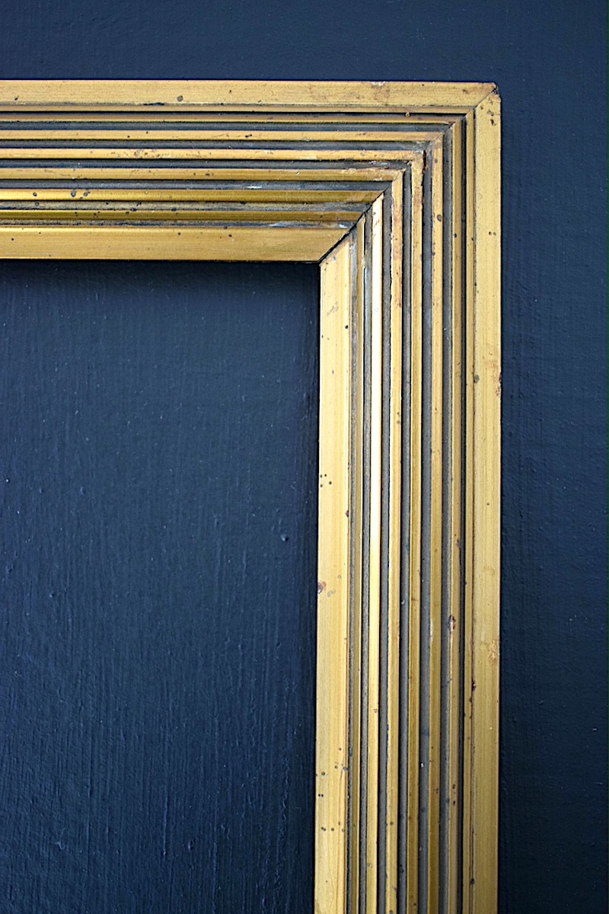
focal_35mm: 48
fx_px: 1218
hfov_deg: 28.1
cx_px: 304
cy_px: 457
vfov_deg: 41.1
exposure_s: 1/60
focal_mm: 32
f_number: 4.5
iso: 1400
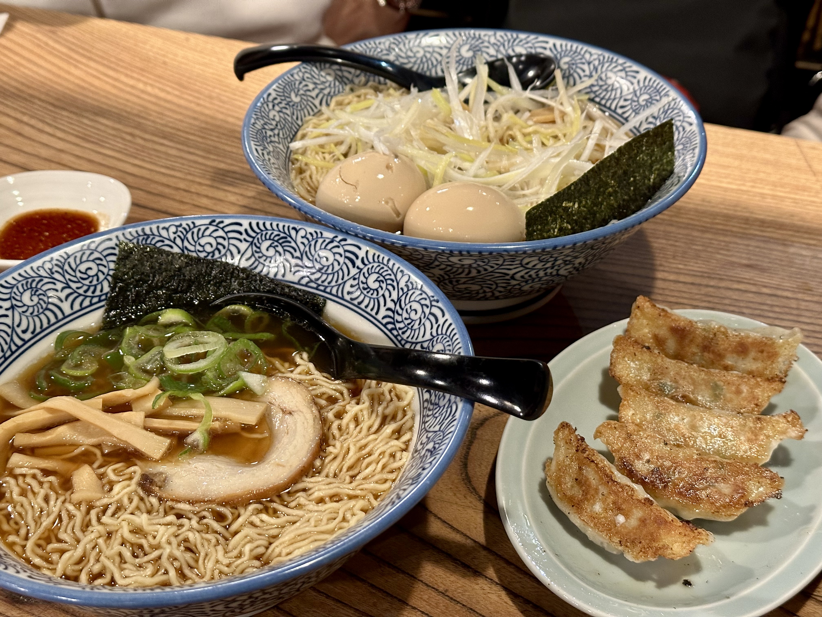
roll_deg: +0.0
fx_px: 1140
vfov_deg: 30.3
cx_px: 411
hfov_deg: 39.7
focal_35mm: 48
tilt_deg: -38.3
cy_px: 308
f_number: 1.78
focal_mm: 6.86
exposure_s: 1/40
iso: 400
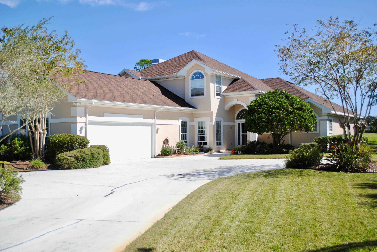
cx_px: 188
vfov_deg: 37.0
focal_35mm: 36
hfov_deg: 53.1
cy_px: 126
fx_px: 377
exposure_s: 1/1000
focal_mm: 24
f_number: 4
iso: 100
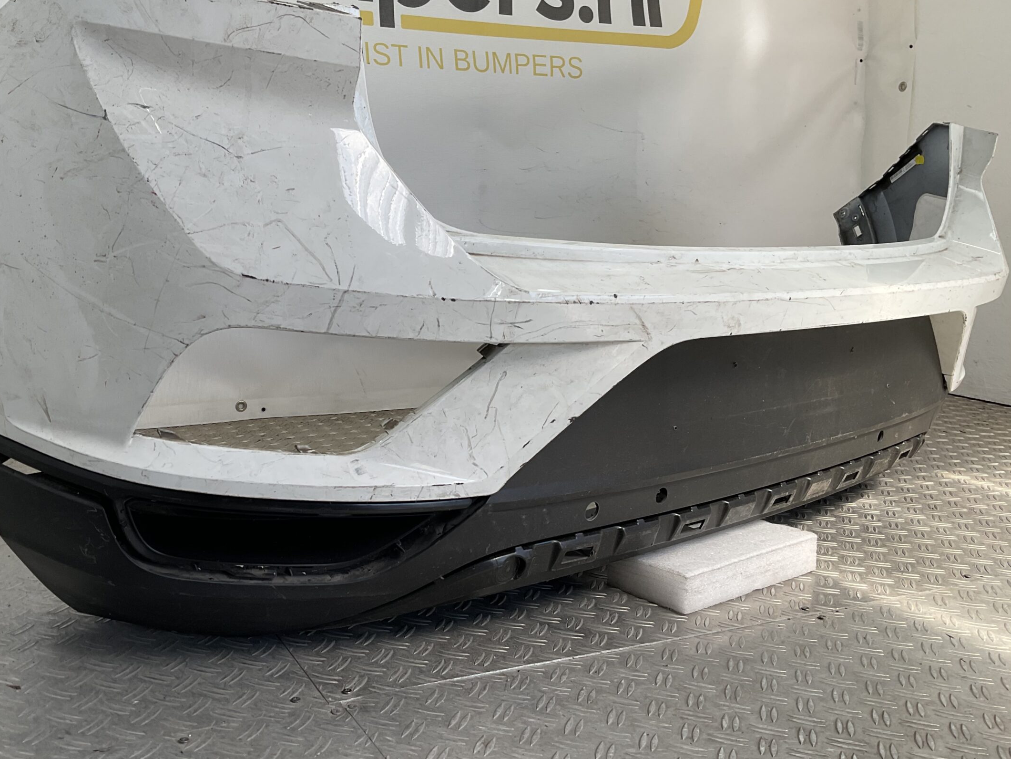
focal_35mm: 35
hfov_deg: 52.3
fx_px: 1022
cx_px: 407
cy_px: 372
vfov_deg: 40.7
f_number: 1.8
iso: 16
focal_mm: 3
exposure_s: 1/292
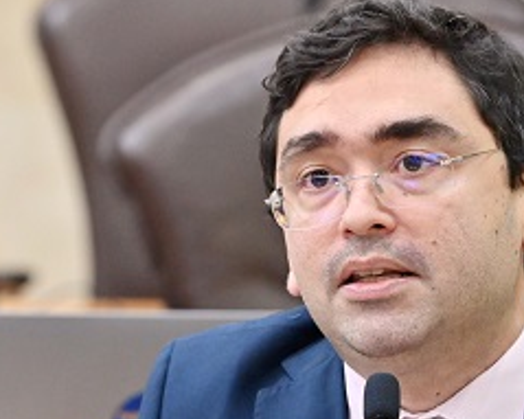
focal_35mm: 412
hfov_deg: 4.7
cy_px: 354
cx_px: 357
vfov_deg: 3.8
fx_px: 6387
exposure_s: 1/200
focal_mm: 175
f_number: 5
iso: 5000
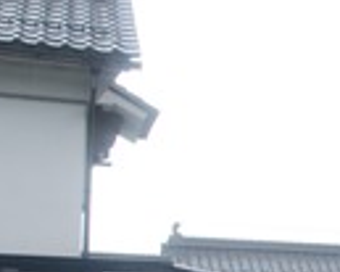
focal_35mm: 116
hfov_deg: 14.6
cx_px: 609
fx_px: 1166
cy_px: 323
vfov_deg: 12.9
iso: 160
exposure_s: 1/40
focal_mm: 22
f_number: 7.1
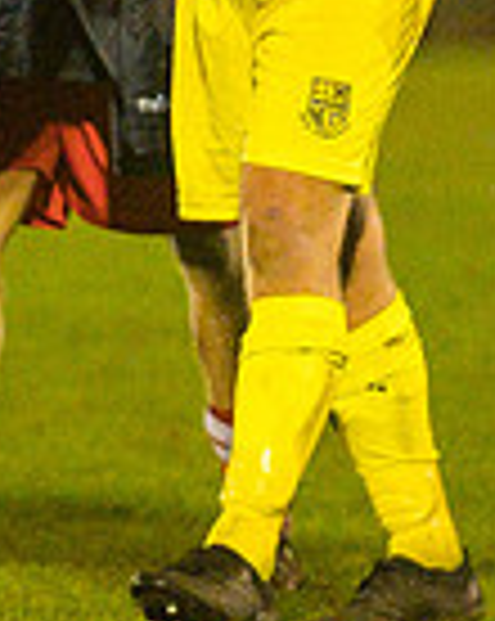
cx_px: -328
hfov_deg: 1.1
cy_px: 9
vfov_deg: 1.3
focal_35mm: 1449
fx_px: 26594
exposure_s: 1/800
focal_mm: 210
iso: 5000
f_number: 2.8
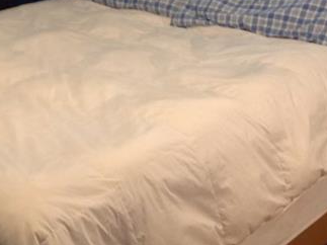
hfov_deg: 17.6
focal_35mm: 111
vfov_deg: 13.2
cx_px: 73
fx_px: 1048
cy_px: 35
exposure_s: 1/15
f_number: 2.4
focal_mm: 4.28
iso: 100
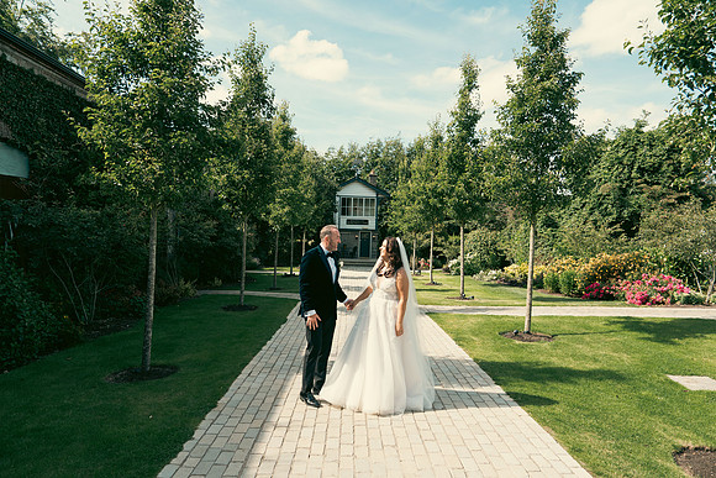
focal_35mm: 24
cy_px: 239
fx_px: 477
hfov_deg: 73.7
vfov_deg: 53.2
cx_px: 358
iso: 125
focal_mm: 24
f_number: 5.6
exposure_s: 1/250
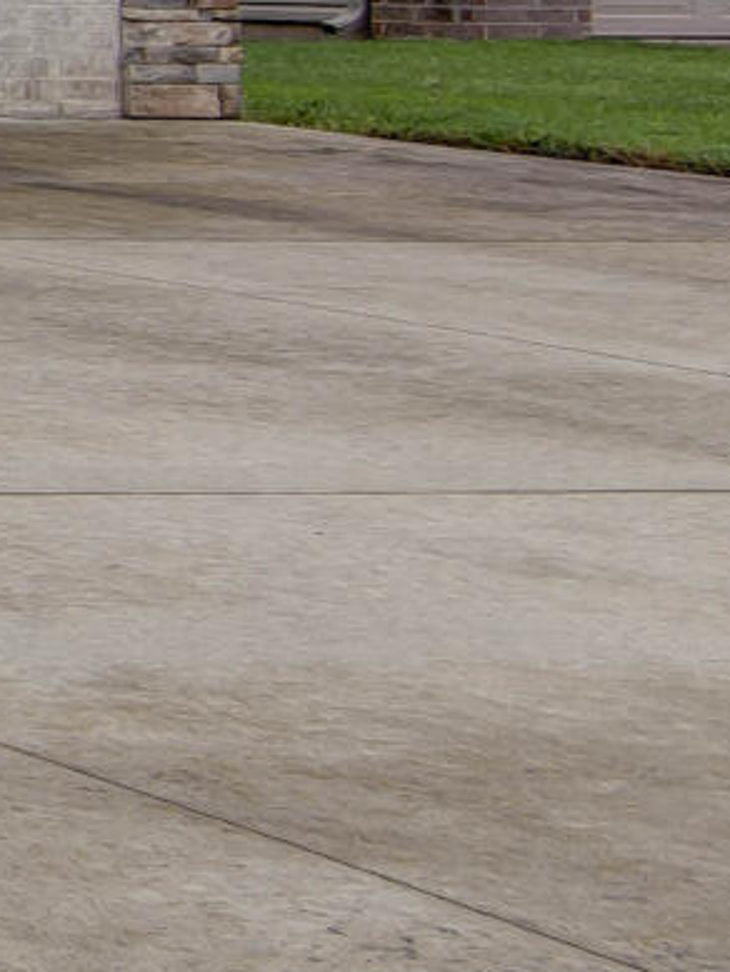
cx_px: -2342
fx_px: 3962
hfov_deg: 7.2
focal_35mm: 141
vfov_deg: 13.4
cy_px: -377
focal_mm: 19
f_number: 6.7
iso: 100
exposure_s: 1/125
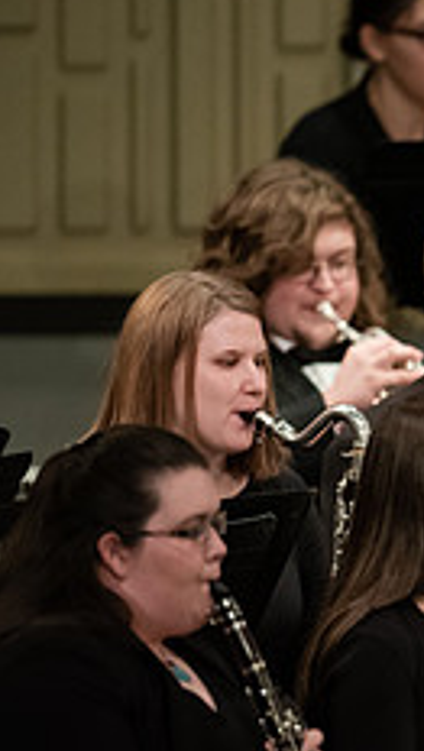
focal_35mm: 785
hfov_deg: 1.6
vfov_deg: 2.7
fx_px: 15644
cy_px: 448
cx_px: 829
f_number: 3.5
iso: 4000
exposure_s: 1/250
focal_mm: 300
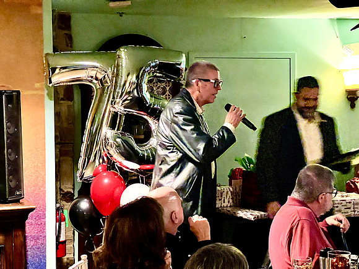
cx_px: 180
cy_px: 134
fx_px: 799
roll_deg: +0.8
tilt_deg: -1.5
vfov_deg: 19.1
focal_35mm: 77
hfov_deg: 25.3
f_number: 2.8
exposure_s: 1/17
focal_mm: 9
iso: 2000
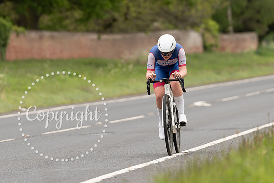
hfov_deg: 5.3
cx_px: 179
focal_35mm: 390
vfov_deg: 3.5
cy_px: 65
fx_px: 2966
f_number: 3.5
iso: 250
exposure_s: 1/1000
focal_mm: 200
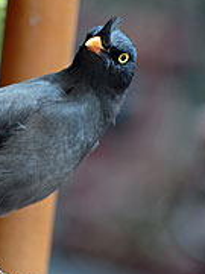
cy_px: 144
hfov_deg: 2.4
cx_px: 44
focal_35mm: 614
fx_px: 4848
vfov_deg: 3.2
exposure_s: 1/30
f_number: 4.8
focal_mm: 170
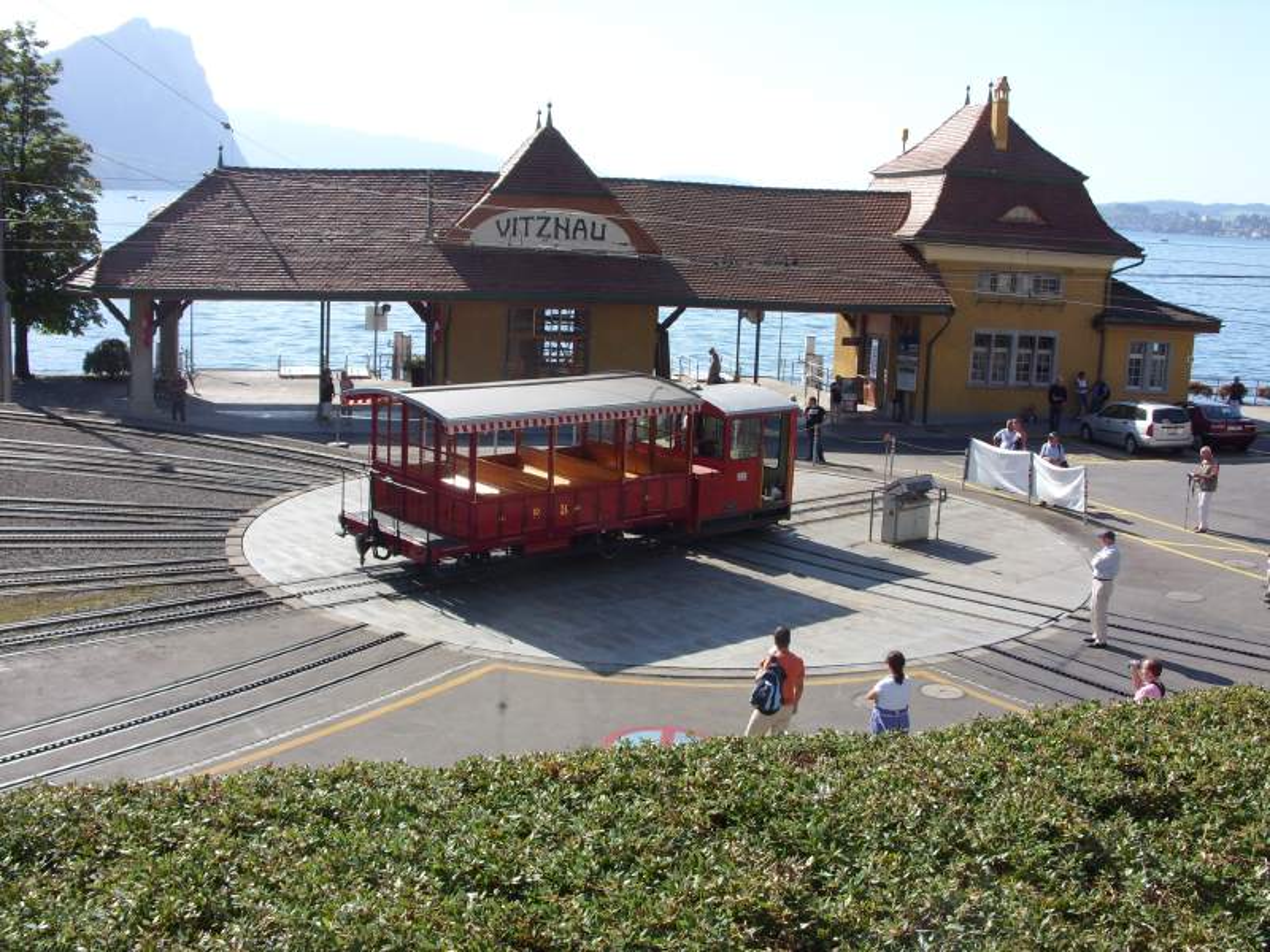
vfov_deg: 37.7
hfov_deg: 49.0
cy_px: 476
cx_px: 635
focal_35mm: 38
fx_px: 1394
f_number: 4.9
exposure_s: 1/272
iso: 50
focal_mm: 6.3
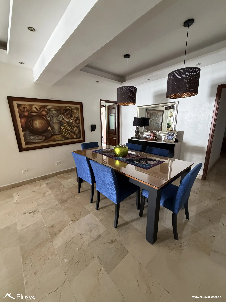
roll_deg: +0.5
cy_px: 151
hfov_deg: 85.7
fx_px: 122
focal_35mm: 14
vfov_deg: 102.1
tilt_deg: -13.8
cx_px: 113
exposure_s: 1/60
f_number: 2.2
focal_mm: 2.22
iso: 640
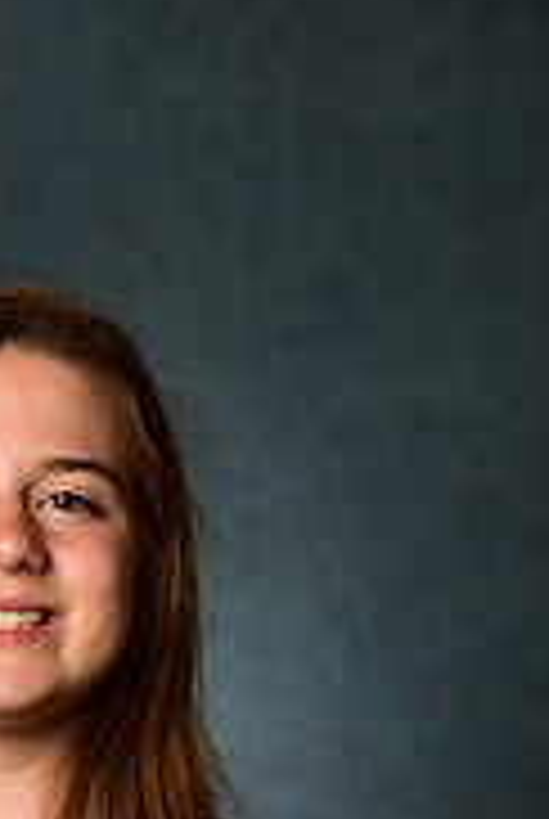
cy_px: 1053
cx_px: -47
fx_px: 7975
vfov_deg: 5.8
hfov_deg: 3.9
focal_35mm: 350
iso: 250
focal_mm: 110
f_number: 4.5
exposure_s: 1/250
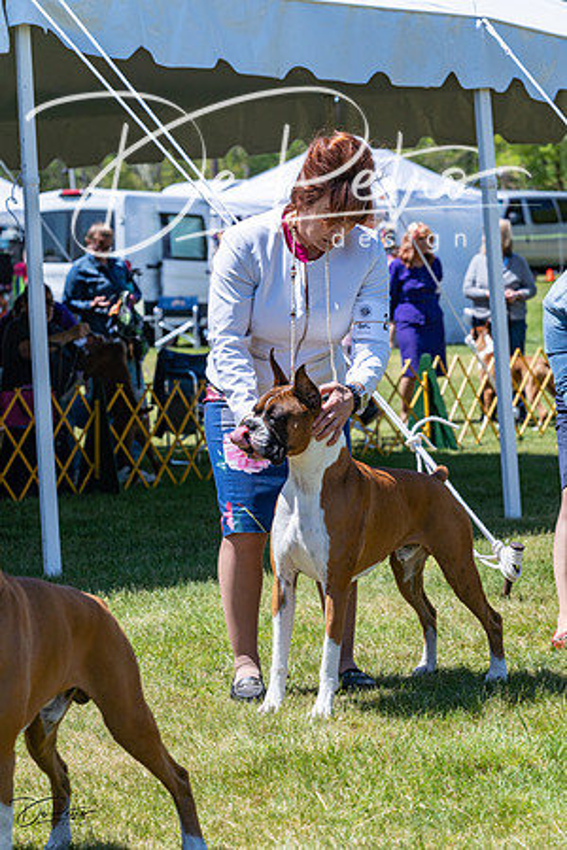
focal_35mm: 100
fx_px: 2362
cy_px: 425
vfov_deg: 20.4
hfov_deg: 13.7
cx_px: 284
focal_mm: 100
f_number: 6.3
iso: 320
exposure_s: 1/1600
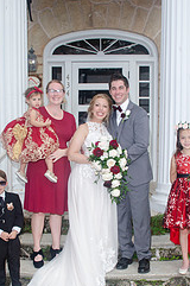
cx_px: 96
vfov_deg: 35.5
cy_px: 179
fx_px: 445
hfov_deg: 24.1
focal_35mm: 56
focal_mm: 20
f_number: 8
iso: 100
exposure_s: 1/250
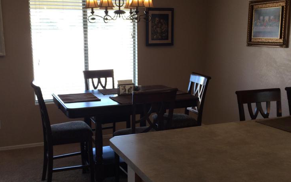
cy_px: 95
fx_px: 341
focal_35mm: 43
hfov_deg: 46.1
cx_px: 132
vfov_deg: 29.9
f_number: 2.2
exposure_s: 1/60
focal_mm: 4.15
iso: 40
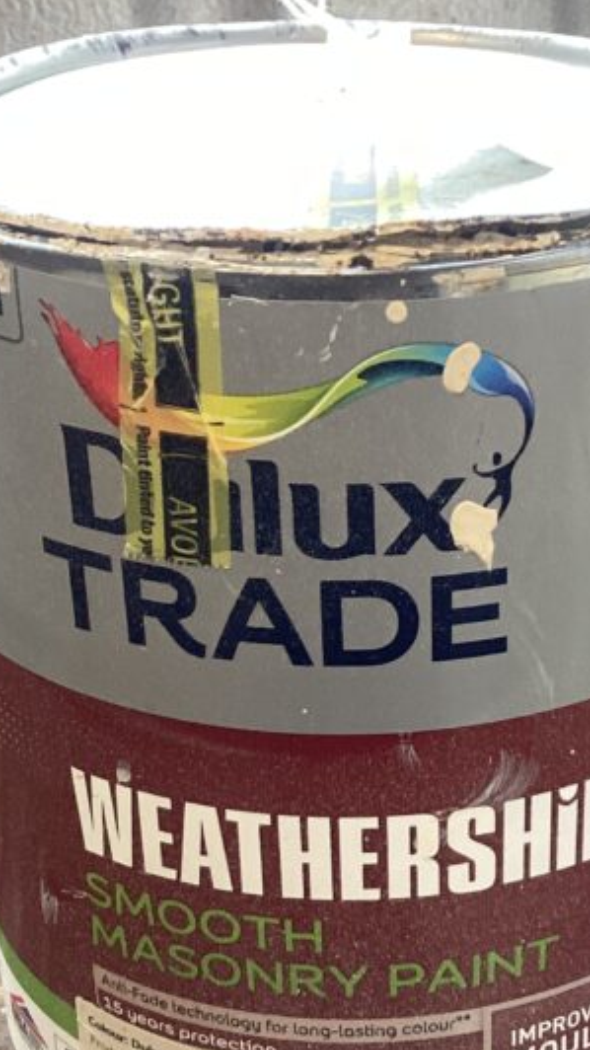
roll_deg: +0.2
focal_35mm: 65
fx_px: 1809
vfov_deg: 32.3
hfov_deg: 18.4
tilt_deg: -28.3
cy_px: 624
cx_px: 446
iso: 100
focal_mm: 3.3
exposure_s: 1/50
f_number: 2.4
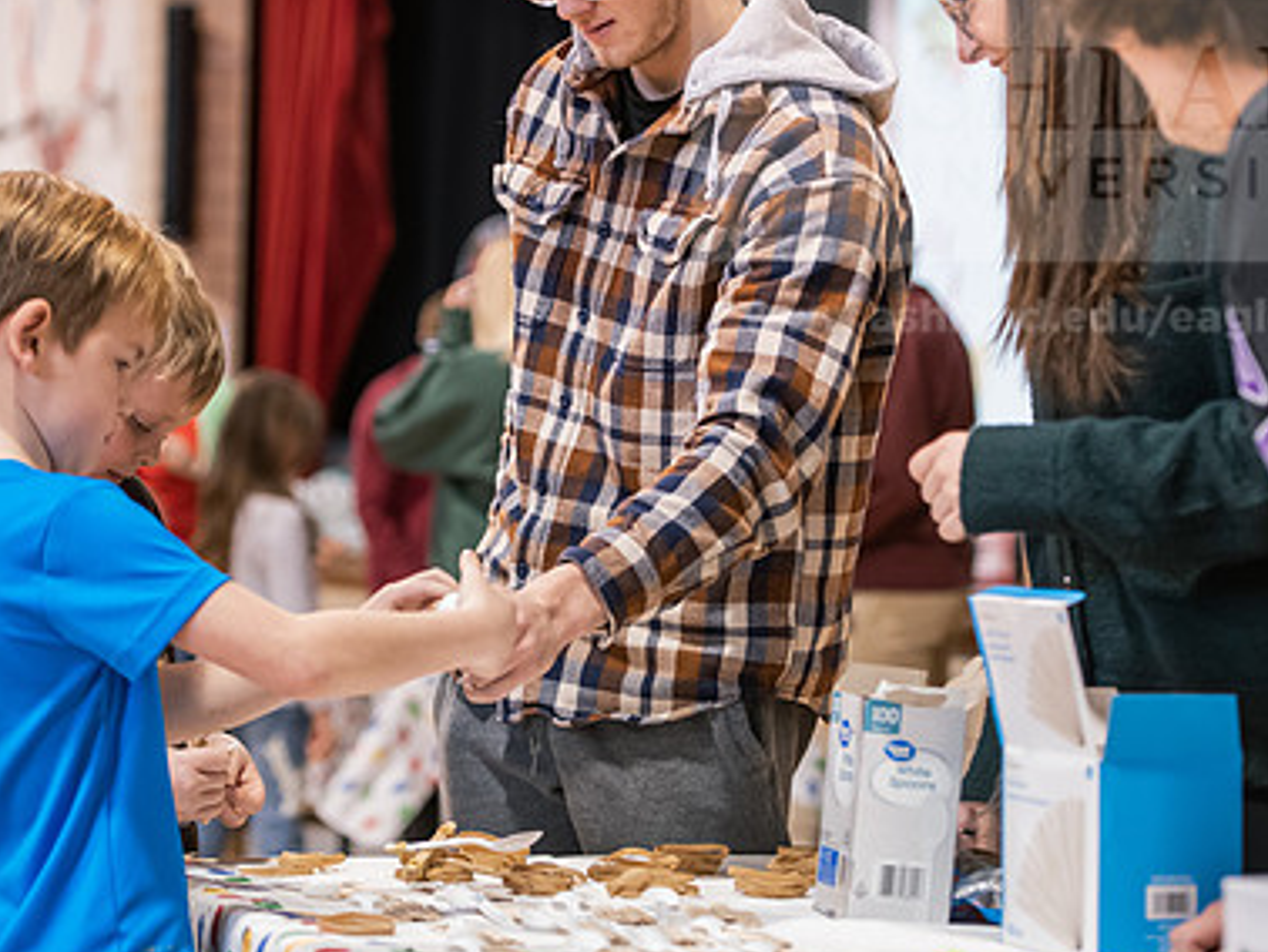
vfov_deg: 12.3
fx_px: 4435
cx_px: 590
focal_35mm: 121
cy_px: 387
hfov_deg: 16.3
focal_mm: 82
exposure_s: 1/160
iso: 1600
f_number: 3.2
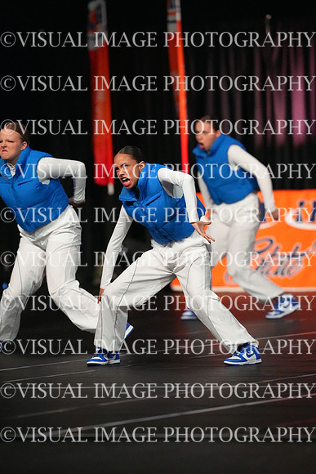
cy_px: 237
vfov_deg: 6.9
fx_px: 3947
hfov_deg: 4.6
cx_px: 158
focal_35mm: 300
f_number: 3.5
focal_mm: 300
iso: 16000
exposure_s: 1/1250
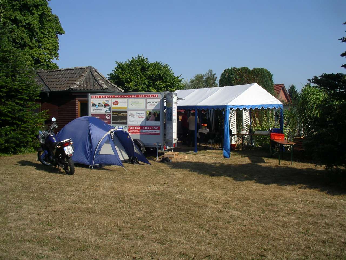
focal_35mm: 37
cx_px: 173
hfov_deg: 50.1
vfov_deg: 38.7
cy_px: 130
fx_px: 370
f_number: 6.9
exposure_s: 1/200
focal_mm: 5.7
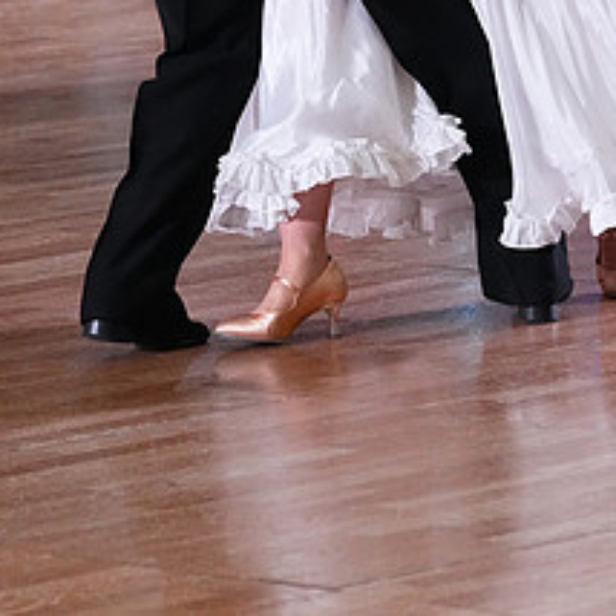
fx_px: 7610
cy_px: -170
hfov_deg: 4.6
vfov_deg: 4.6
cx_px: 217
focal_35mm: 378
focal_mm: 164
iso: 10000
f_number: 6.3
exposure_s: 1/400
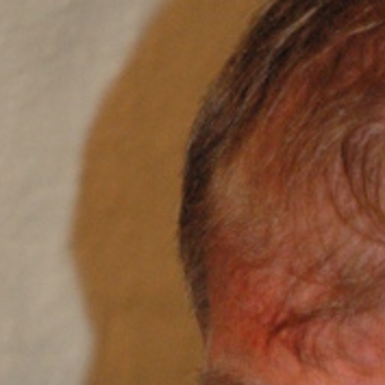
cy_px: 622
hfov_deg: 4.3
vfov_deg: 4.3
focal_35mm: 403
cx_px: 437
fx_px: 5071
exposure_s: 1/60
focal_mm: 70
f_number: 5
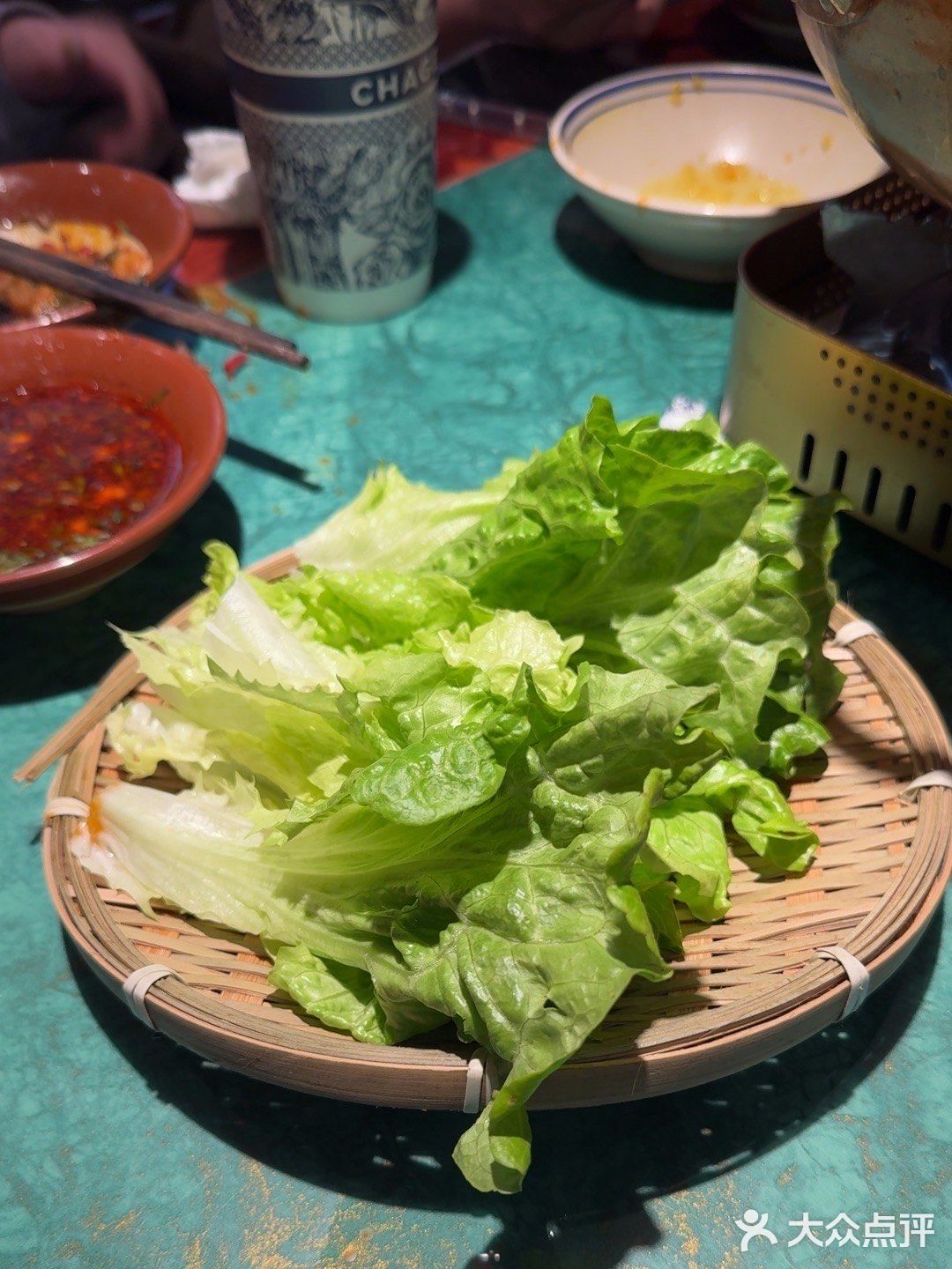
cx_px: 476
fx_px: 880
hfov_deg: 56.8
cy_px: 634
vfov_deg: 71.6
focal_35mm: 24
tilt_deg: -49.7
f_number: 1.78
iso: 64
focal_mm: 6.86
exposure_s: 1/100
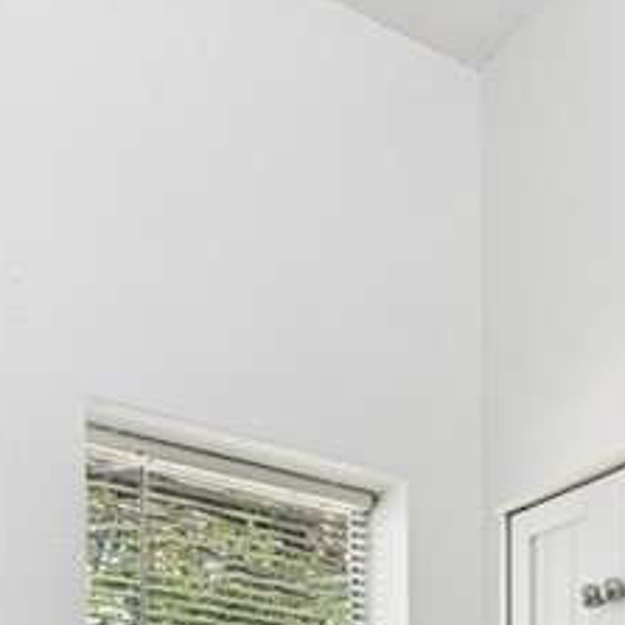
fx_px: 1185
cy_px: 938
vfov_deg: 23.6
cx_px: 406
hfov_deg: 29.4
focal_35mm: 58
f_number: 8
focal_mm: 14
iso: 180
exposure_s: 1/15
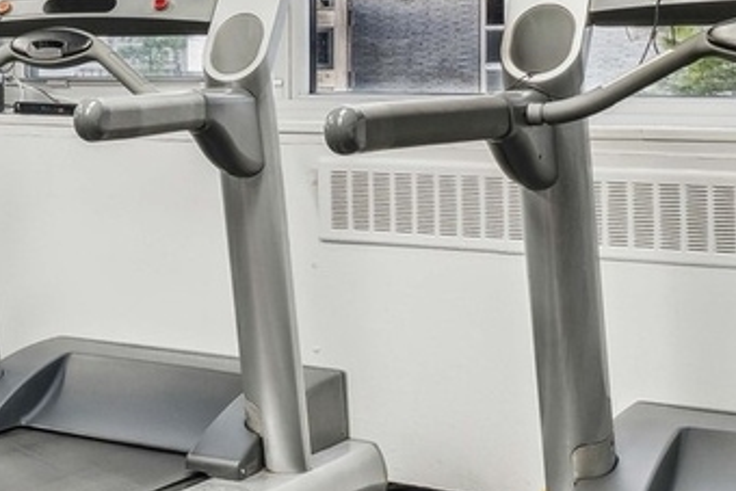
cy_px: 97
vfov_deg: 16.7
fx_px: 1657
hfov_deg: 19.5
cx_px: -541
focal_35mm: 81
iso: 320
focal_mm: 17
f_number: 8
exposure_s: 1/13
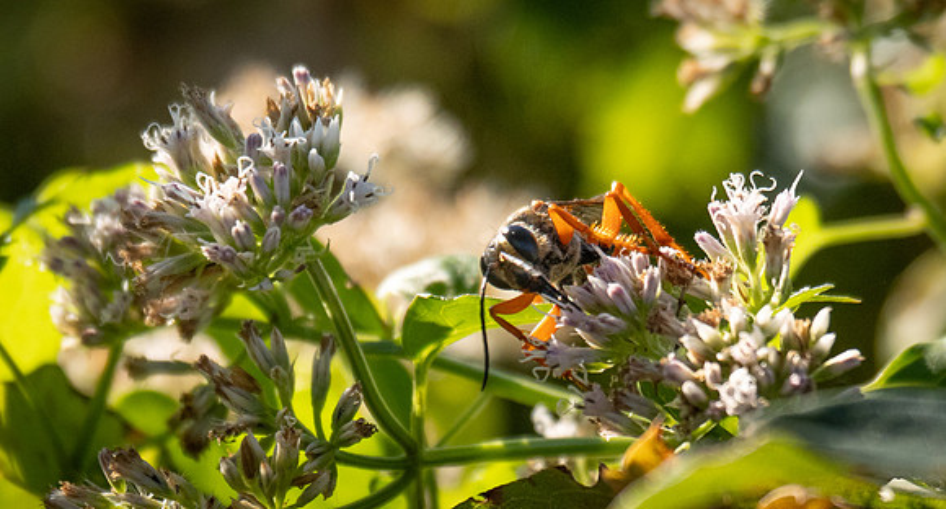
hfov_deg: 4.0
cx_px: 610
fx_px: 13392
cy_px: 279
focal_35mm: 539
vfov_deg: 2.2
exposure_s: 1/1600
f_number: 5.6
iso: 400
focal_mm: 150
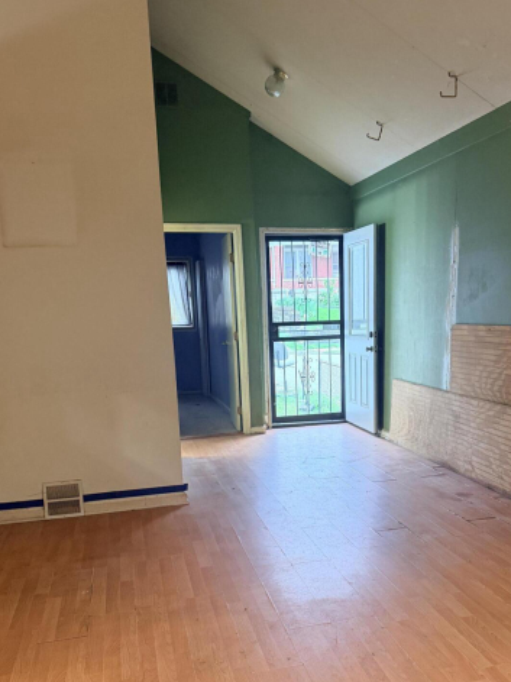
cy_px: 434
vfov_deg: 53.3
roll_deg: +1.2
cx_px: 307
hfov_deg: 41.6
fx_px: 670
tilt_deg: -11.4
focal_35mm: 34
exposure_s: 1/60
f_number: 1.78
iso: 400
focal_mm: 6.76
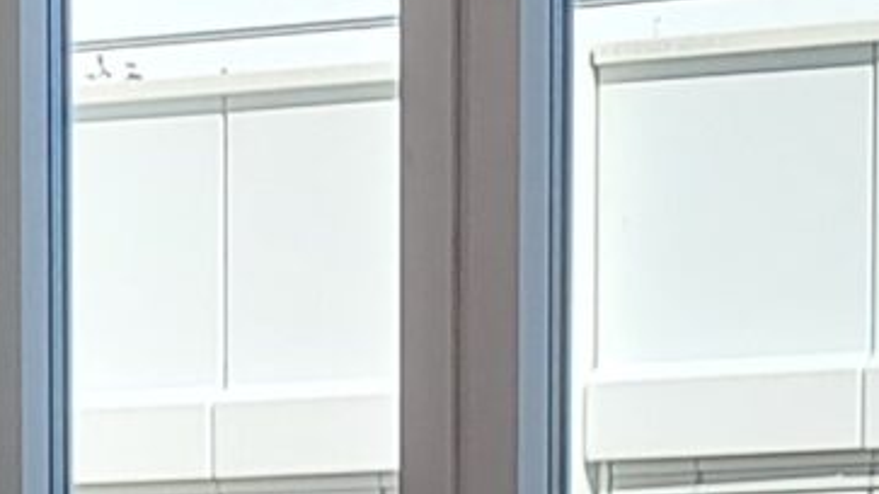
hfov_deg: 10.8
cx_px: 293
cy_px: 1434
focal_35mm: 200
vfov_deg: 5.7
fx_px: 4660
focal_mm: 5.4
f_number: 1.8
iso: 40
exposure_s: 1/367
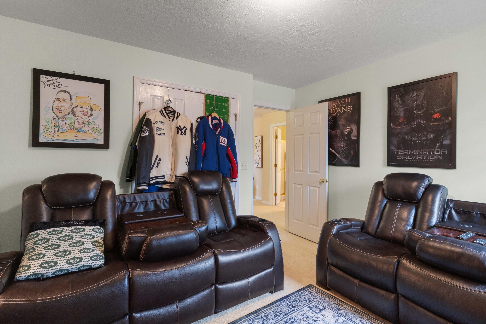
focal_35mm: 17
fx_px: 229
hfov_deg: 93.3
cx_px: 243
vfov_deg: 70.4
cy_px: 162
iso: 640
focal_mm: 17
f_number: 8
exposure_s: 1/2
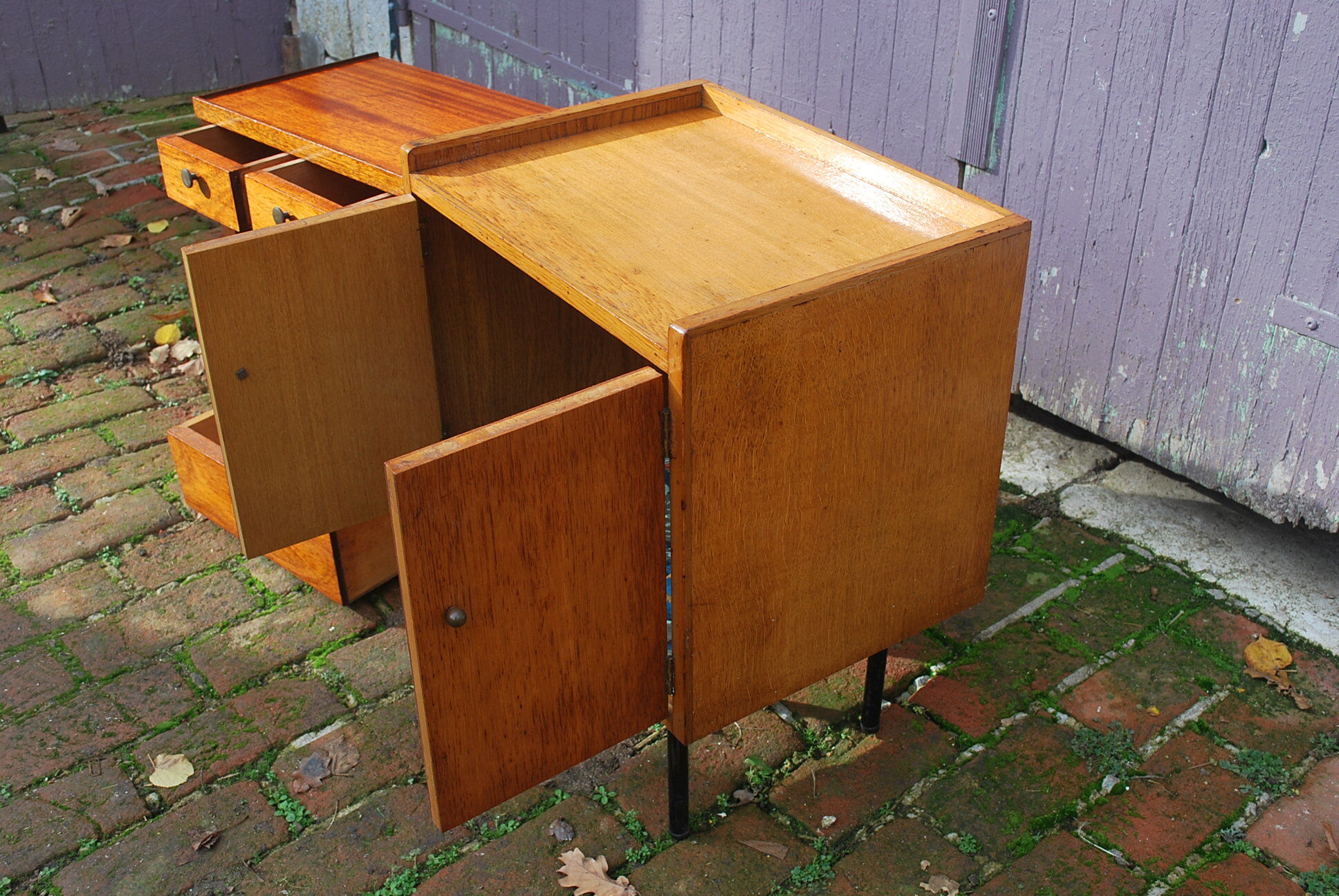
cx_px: 670
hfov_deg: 53.1
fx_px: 1341
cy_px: 448
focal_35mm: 36
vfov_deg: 37.0
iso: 160
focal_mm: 24
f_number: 5.6
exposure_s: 1/125
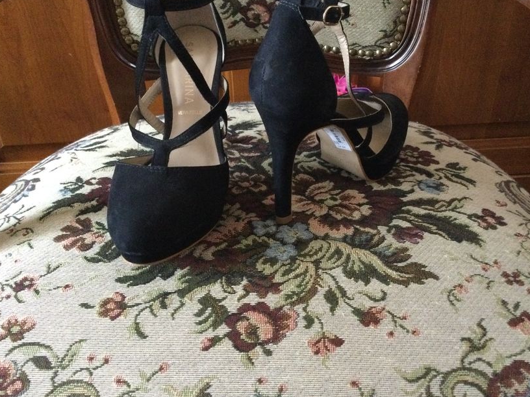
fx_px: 582
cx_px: 306
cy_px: 178
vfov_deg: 37.7
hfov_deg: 48.8
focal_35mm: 38
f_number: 2.4
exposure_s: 1/17
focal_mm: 3.3
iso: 400
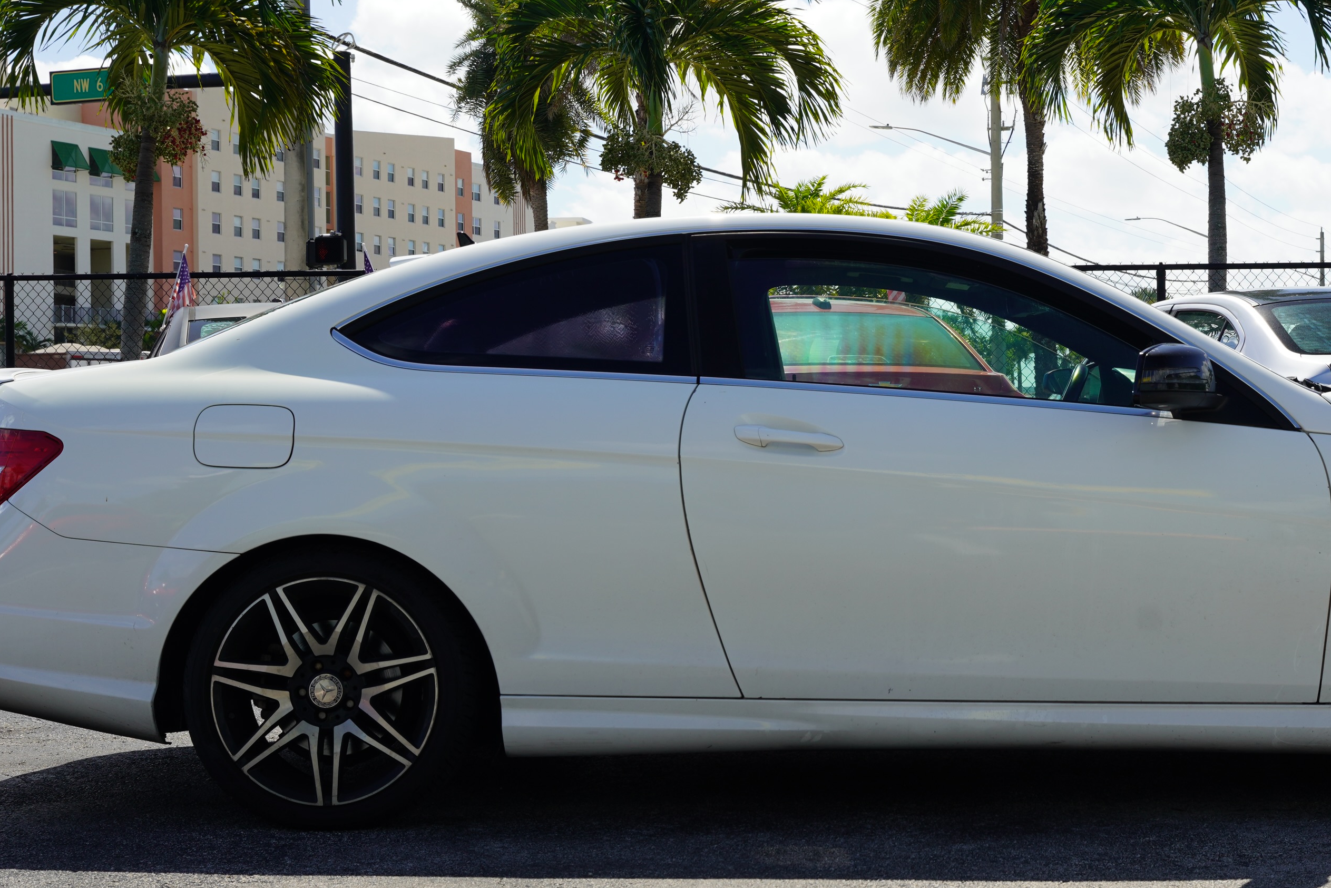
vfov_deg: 21.9
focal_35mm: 62
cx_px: 892
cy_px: 422
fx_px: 2299
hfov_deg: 32.0
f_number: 8
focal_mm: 34.1
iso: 100
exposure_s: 1/125
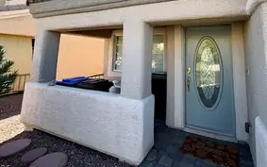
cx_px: 159
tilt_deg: +7.7
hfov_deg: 81.3
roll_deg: -0.4
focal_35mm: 21
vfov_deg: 53.4
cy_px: 33
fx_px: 153
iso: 40
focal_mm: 2.22
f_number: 2.2
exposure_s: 1/272
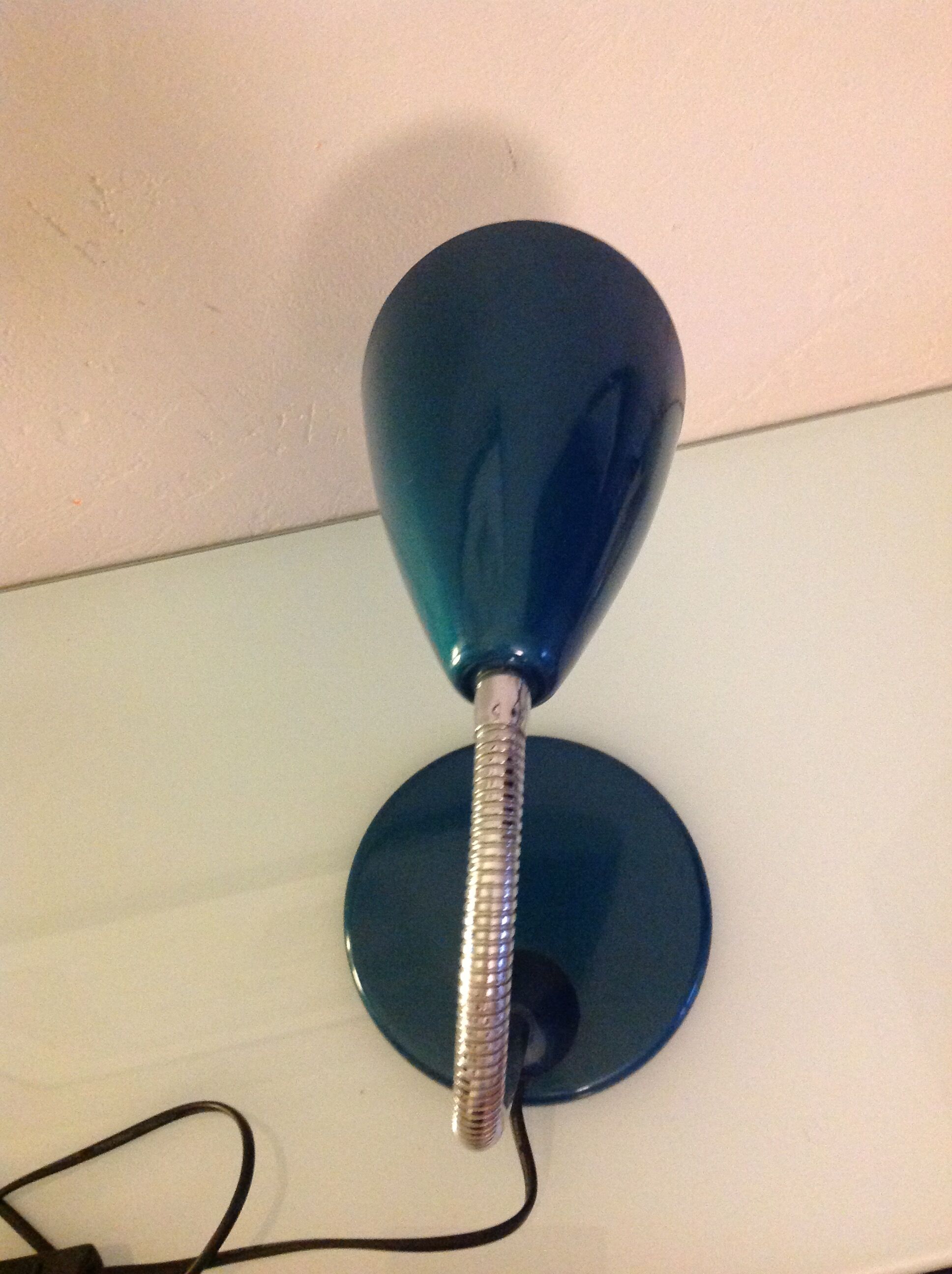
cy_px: 637
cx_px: 476
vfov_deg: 52.7
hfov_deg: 40.6
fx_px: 1287
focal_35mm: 35
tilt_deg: -62.9
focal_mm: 4.28
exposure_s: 1/17
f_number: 2.4
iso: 500
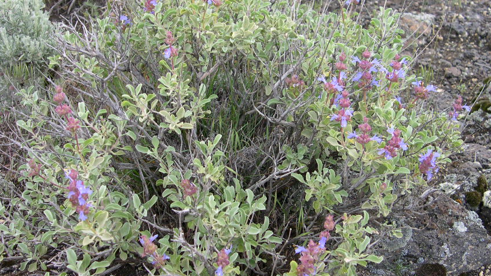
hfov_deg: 41.3
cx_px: 218
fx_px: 651
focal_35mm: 50
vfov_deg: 23.9
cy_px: 121
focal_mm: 8
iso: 100
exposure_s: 1/377
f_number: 2.8
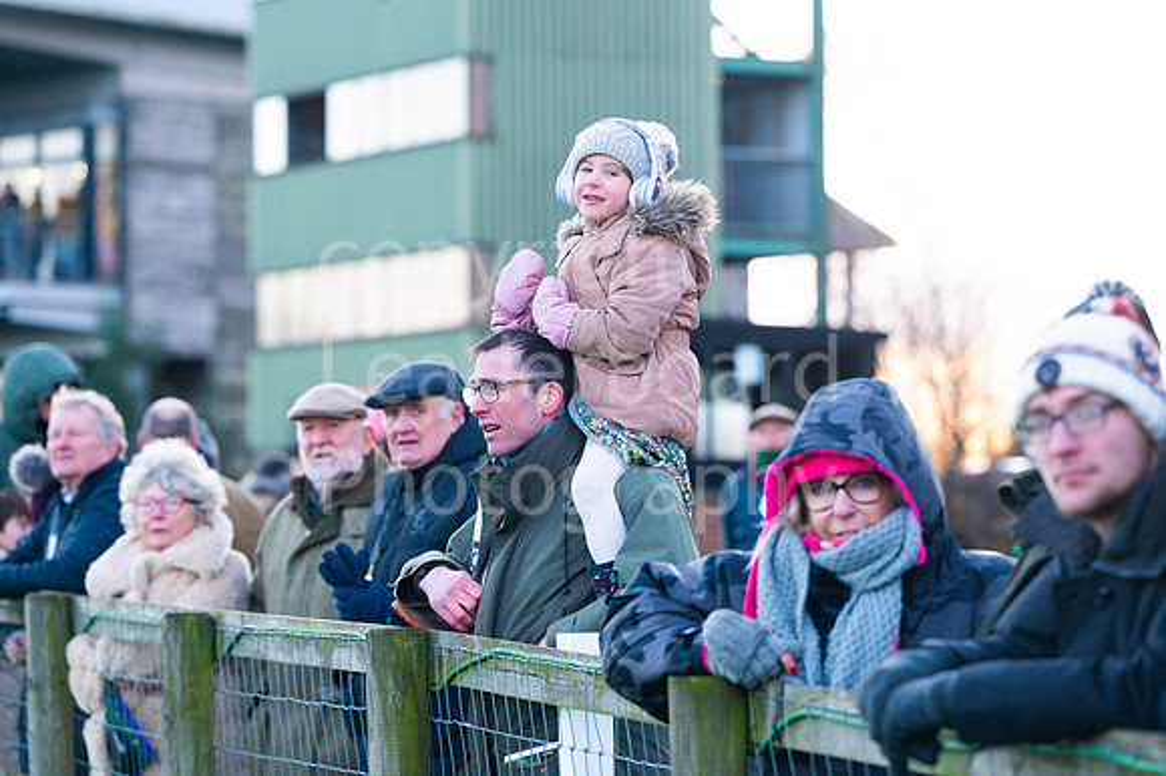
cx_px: 600
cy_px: 366
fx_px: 4616
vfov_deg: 9.6
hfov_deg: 14.4
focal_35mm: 143
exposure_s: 1/1000
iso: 1250
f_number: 3.5
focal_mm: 130
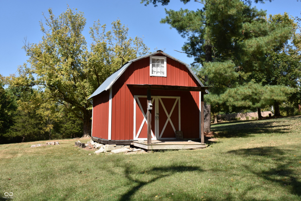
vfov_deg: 34.2
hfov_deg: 49.6
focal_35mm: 39
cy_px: 100
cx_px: 150
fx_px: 326
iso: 250
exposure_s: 1/500
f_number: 8
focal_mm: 26
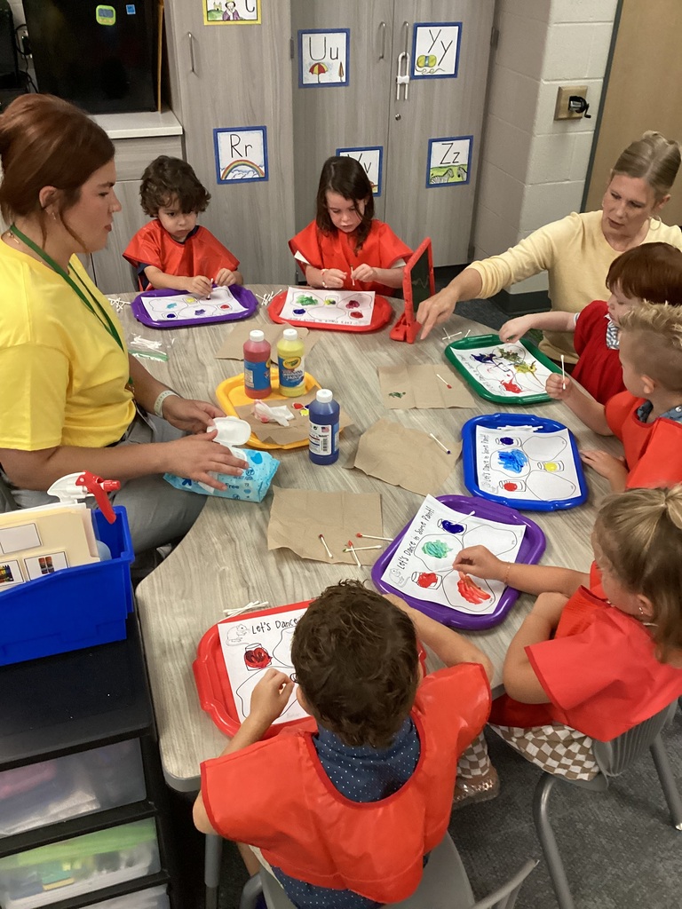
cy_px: 454
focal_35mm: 31
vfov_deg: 58.4
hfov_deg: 45.4
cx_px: 341
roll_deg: -1.2
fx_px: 814
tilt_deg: -34.9
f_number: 2.4
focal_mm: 3.3
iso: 250
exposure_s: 1/60
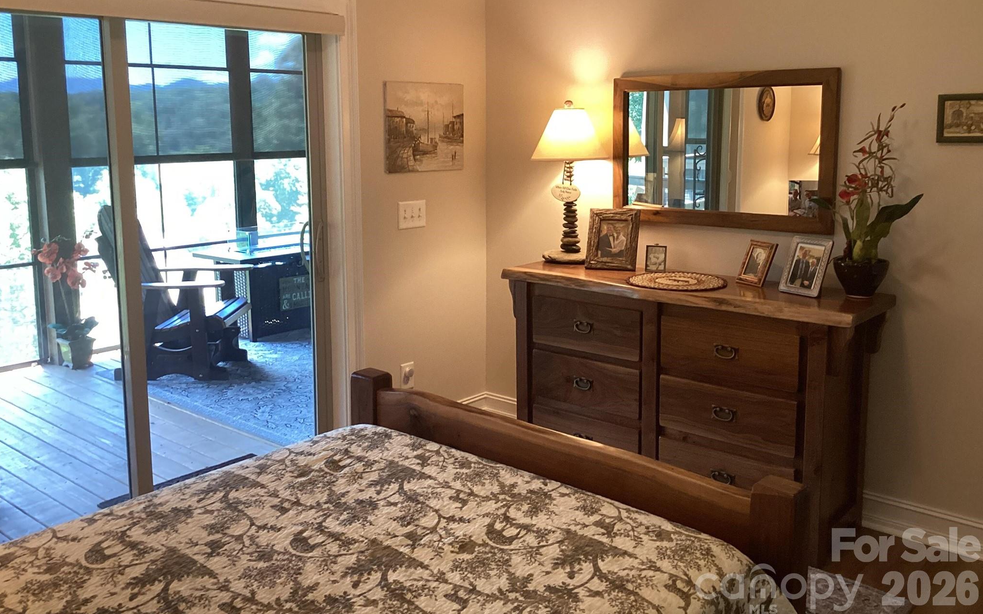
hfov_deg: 58.1
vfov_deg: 38.2
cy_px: 253
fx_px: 884
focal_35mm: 33
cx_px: 492
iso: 160
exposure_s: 1/50
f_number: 2.4
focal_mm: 3.3
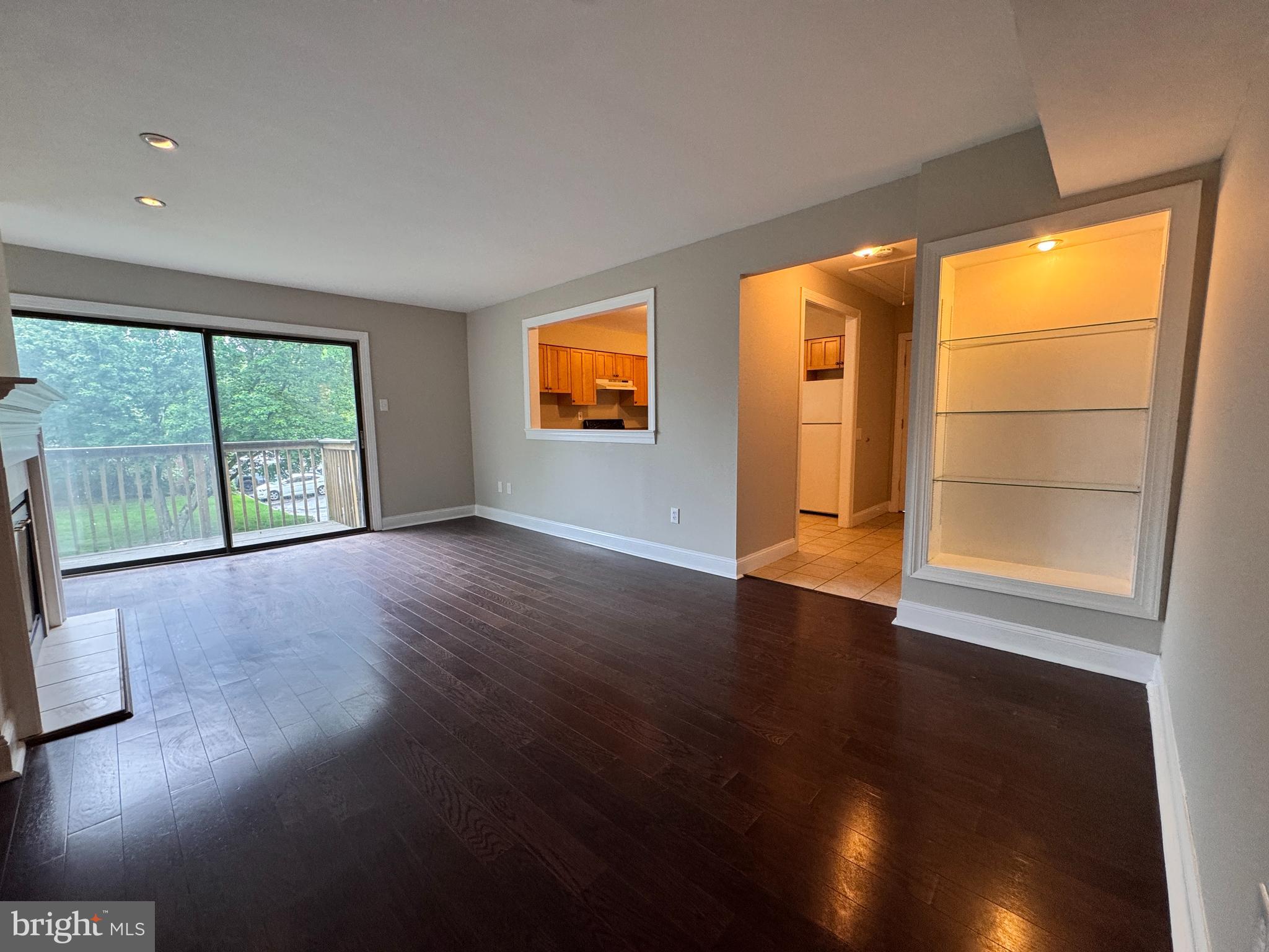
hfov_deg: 102.1
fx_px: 513
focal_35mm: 14
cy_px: 476
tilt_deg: -5.6
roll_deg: +0.9
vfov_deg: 85.7
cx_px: 634
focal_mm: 2.22
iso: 250
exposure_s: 1/120
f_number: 2.2
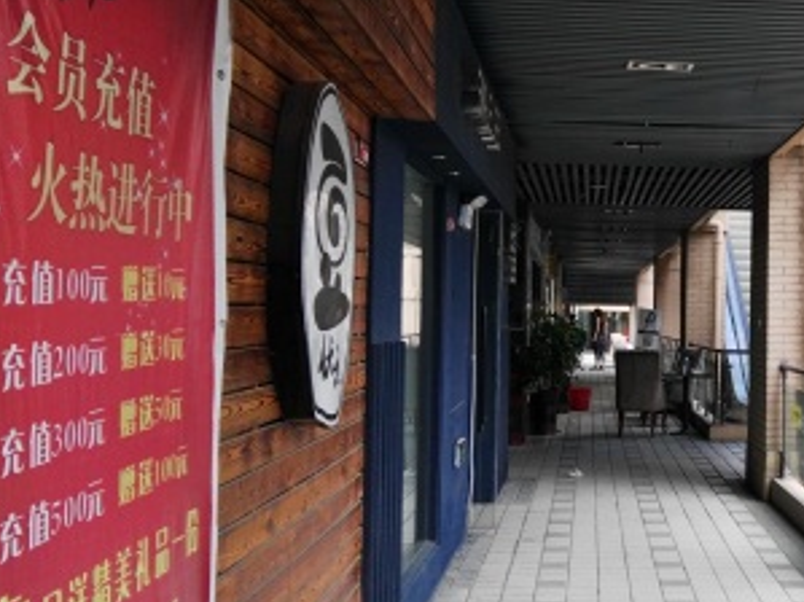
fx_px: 1254
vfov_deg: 27.0
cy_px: 306
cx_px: 727
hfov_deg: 33.6
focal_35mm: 54
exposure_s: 1/214
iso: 64
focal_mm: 2.96
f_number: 2
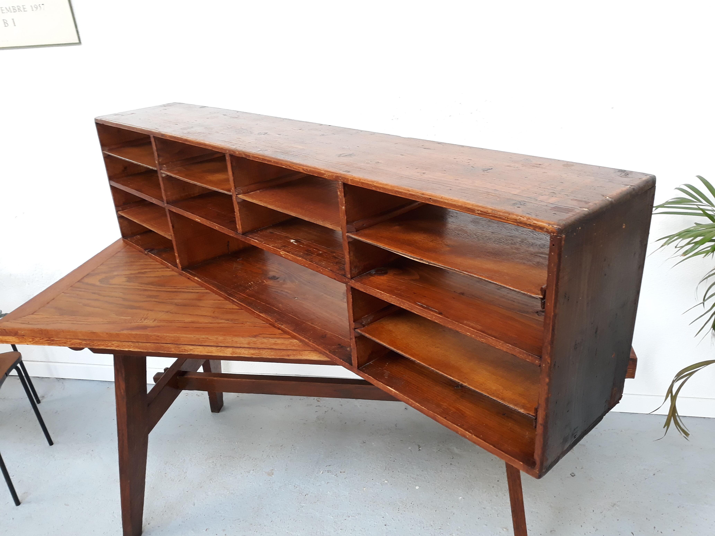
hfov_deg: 65.3
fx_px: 558
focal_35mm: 27
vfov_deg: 51.4
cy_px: 268
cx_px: 358
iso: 80
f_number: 1.7
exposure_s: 1/50
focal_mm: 3.71
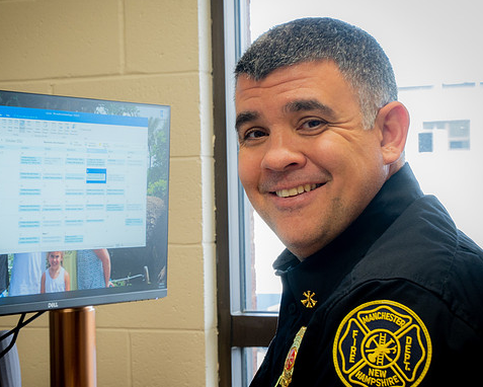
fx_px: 1287
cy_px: 183
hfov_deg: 21.3
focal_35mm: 90
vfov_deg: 17.1
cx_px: 225
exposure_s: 1/10
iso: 500
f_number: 8
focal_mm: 42
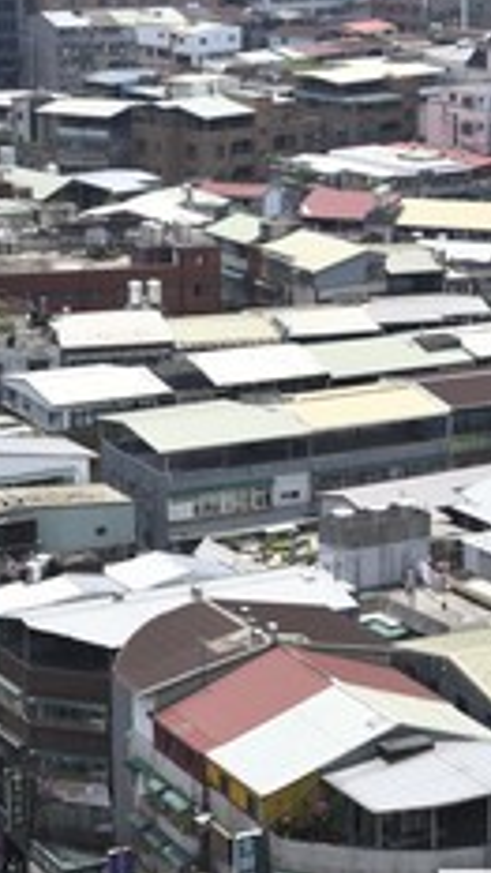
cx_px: 371
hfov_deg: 9.6
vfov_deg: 17.0
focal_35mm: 126
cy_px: 478
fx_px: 2917
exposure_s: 1/200
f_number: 8
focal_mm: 70
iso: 100
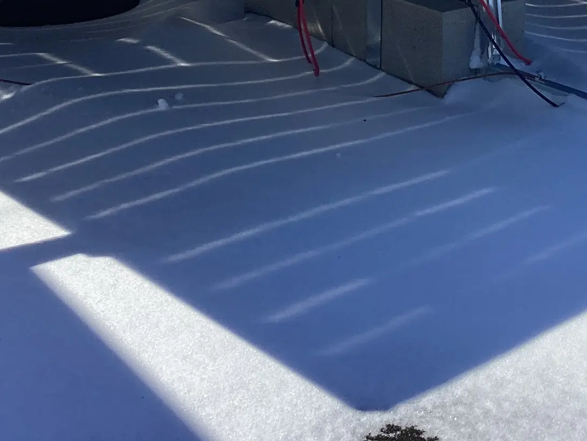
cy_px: 64
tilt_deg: -17.7
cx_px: 421
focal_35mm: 68
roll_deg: -1.1
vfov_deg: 21.3
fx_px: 1153
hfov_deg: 28.2
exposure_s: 1/1894
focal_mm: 3.3
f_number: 2.4
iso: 25
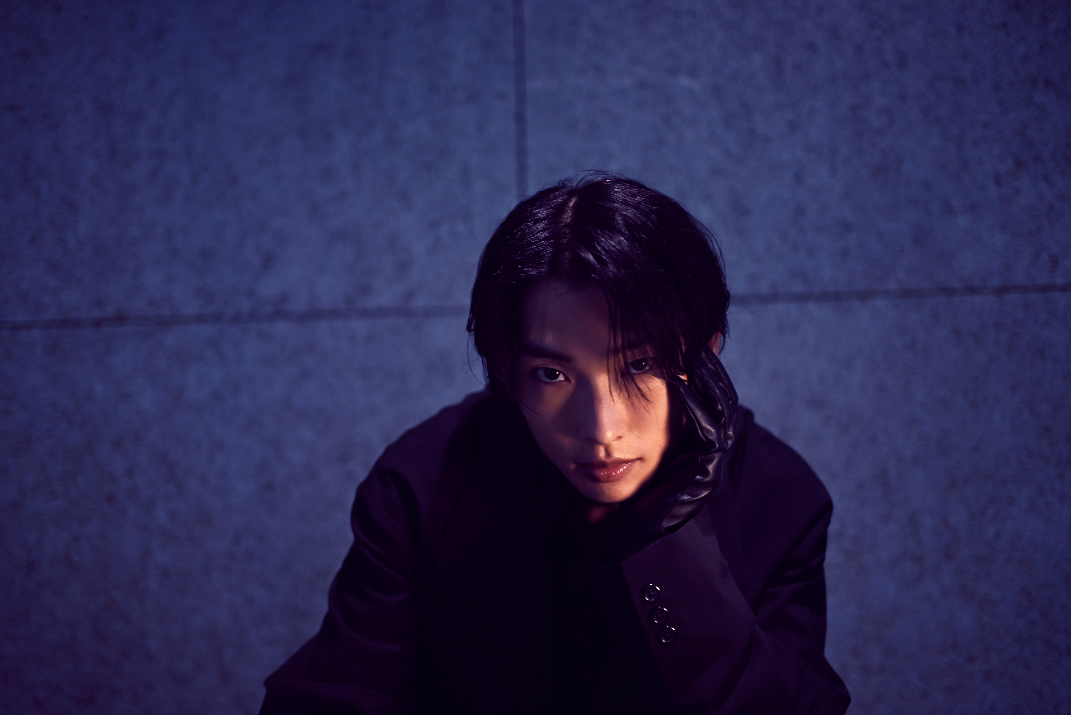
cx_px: 536
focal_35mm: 40
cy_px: 358
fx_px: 1191
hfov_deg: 48.4
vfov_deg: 33.4
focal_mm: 40
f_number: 2
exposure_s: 1/125
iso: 200
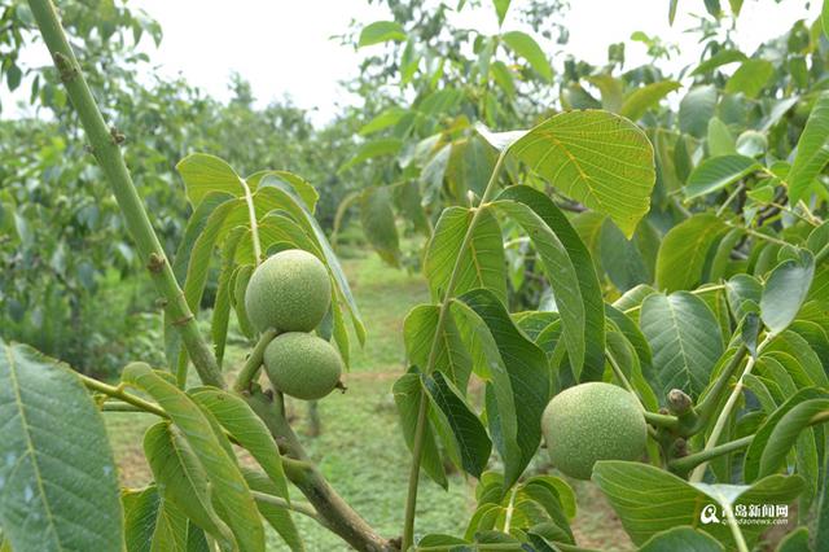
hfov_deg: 49.6
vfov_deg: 34.2
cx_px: 414
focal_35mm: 39
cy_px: 276
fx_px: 898
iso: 400
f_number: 9
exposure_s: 1/250
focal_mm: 26
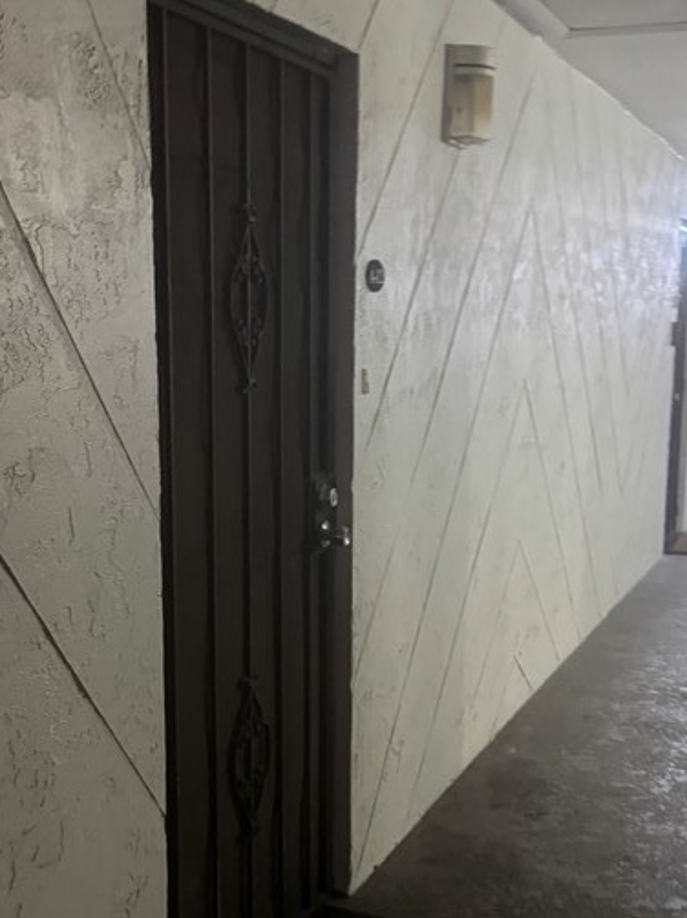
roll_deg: +1.7
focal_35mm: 49
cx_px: 245
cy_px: 569
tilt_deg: -11.5
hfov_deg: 29.5
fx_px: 1298
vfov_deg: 38.7
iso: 1000
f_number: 1.78
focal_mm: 6.76
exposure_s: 1/30
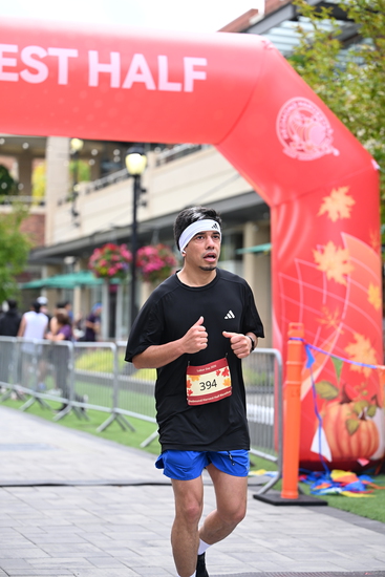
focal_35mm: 82
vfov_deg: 24.8
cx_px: 192
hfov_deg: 16.7
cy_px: 288
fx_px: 1314
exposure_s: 1/2000
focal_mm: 82
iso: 640
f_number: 2.8
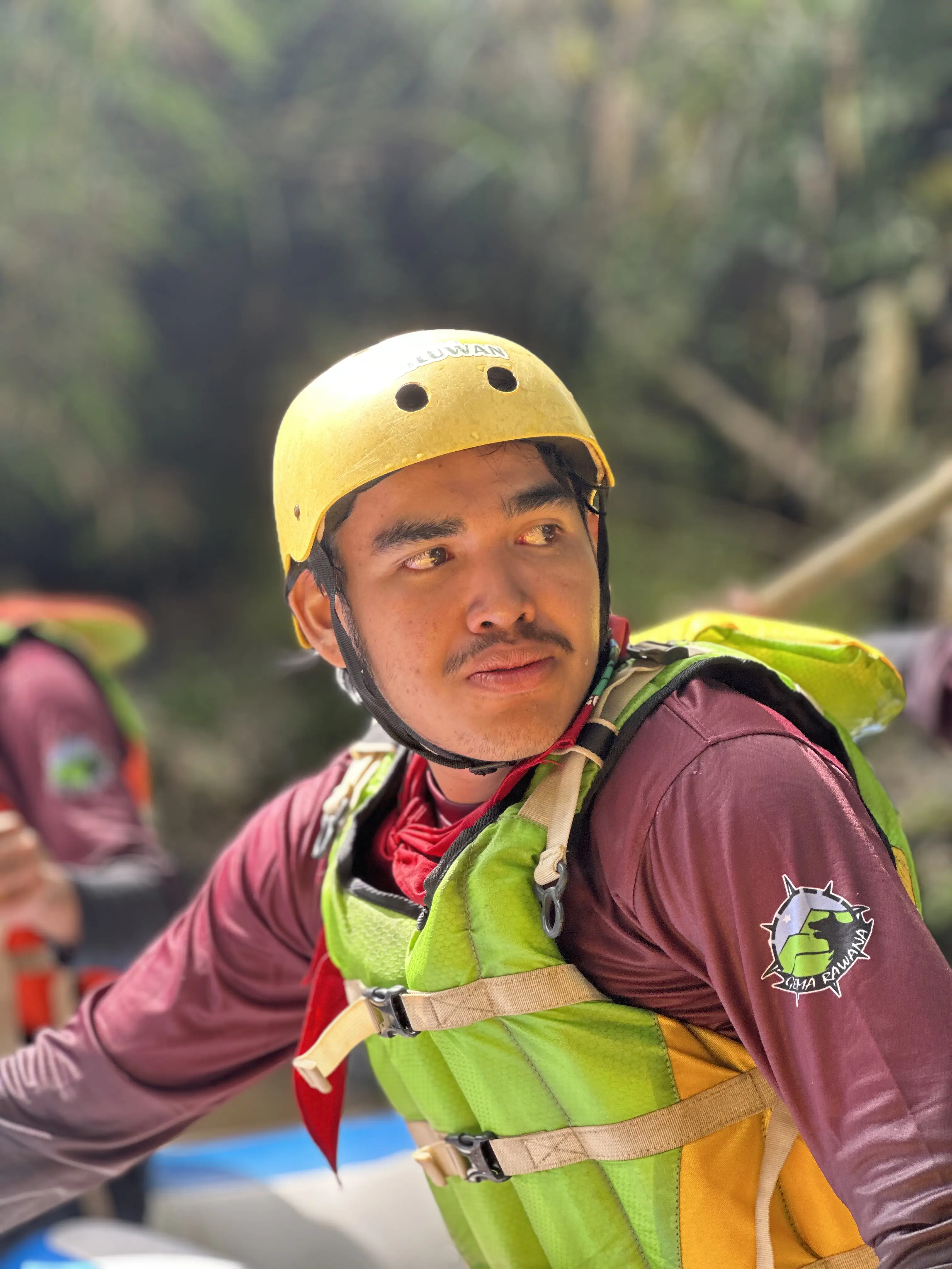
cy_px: 634
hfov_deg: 19.1
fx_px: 2824
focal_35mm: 77
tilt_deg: +1.3
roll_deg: -4.1
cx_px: 476
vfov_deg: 25.3
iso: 64
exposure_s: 1/121
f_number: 2.8
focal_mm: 9
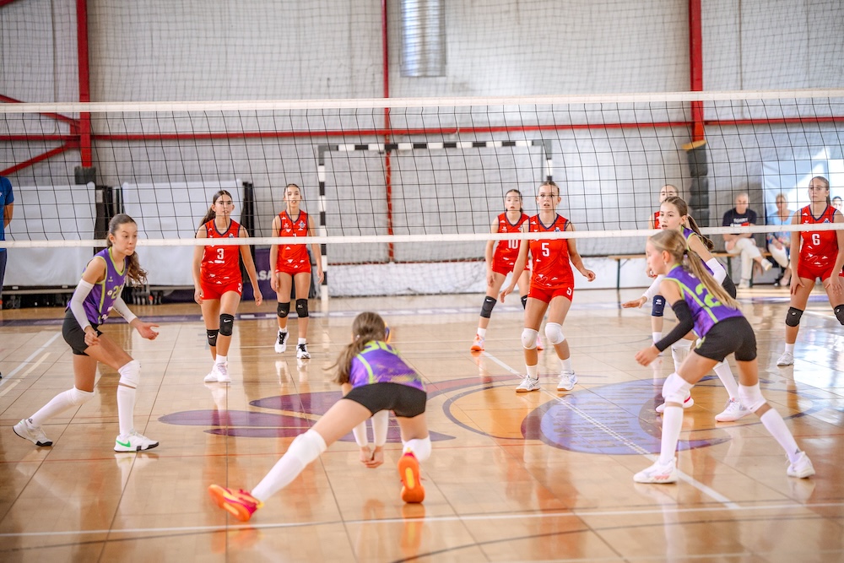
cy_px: 282
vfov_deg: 12.2
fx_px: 2626
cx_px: 422
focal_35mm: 112
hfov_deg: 18.3
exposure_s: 1/500
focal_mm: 112
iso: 2000
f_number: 2.8
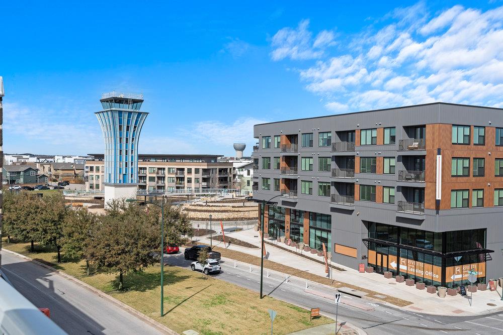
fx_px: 489
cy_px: 168
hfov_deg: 54.4
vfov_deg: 37.9
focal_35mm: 35
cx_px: 252
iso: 100
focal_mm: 35
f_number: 10
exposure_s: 1/250
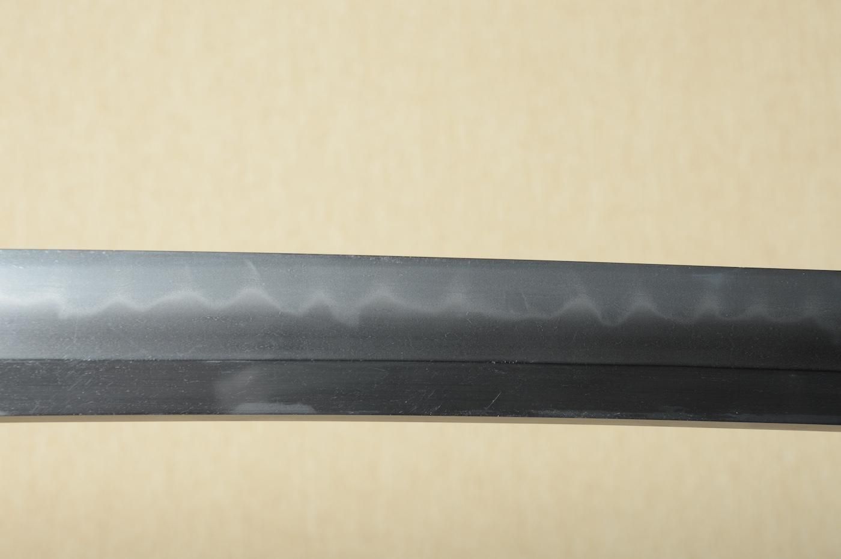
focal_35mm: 99
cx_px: 420
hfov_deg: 20.6
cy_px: 280
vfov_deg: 13.8
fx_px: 2311
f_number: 11
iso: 400
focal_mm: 66
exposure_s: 1/2
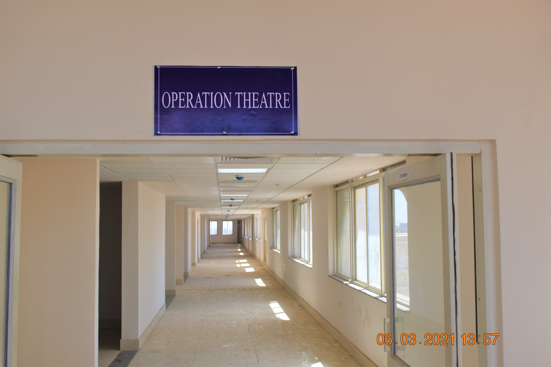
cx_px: 276
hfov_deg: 47.9
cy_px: 184
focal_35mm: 40
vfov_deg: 33.0
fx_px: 620
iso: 200
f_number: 8
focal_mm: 27
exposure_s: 1/250
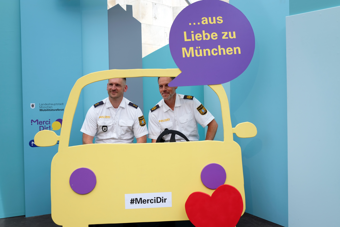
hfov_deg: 54.4
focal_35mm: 35
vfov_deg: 37.9
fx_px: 331
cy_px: 114
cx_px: 170
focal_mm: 23
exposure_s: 1/320
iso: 200
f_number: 5.6
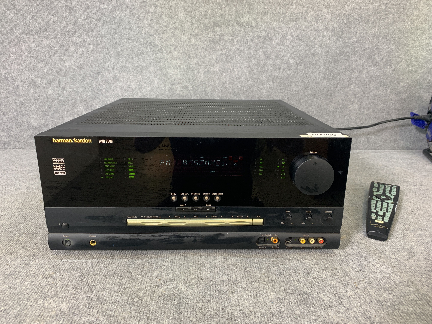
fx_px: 324
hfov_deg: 67.3
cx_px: 216
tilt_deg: -18.1
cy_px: 162
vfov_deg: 53.1
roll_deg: +0.9
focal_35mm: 26
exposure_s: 1/50
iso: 100
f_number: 1.8
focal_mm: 4.25
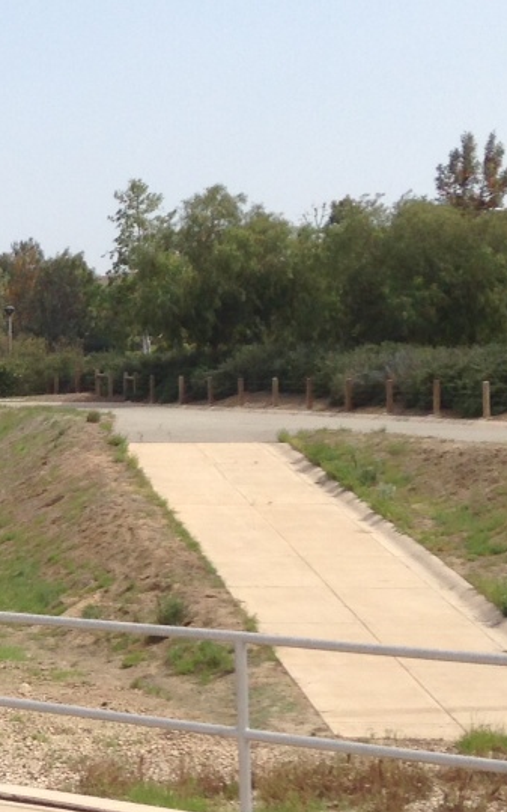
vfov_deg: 19.6
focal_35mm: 106
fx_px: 2343
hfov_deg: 11.6
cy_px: 416
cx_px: -364
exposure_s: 1/1748
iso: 50
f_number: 2.4
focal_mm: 4.12
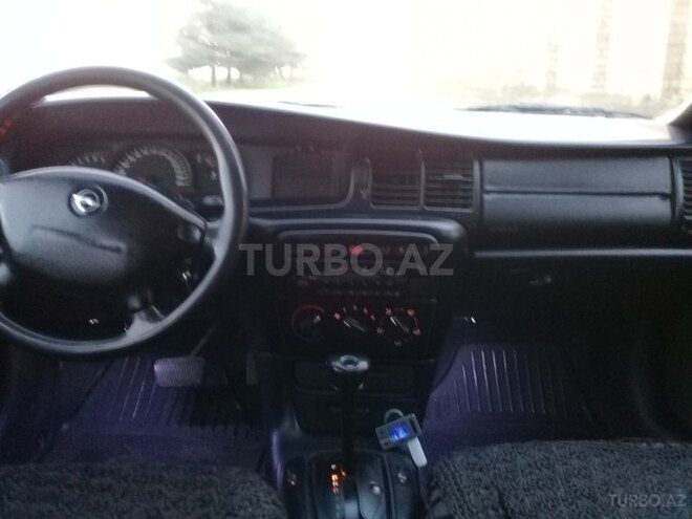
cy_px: 260
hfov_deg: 58.4
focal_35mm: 31
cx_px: 346
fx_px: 620
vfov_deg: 45.4
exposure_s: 1/17
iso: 250
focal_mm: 3.3
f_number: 2.2
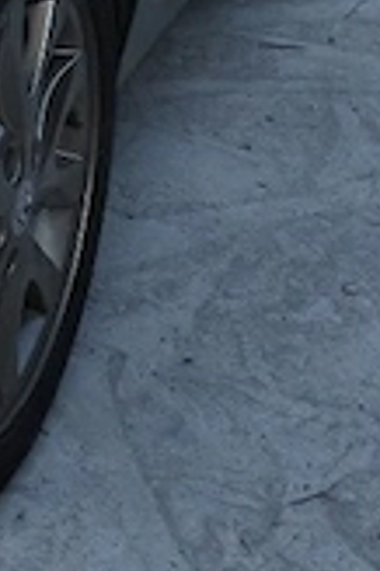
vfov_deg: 15.6
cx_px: -404
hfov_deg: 10.3
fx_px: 1936
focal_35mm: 122
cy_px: -268
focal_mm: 5.89
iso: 50
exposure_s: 1/169
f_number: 1.89
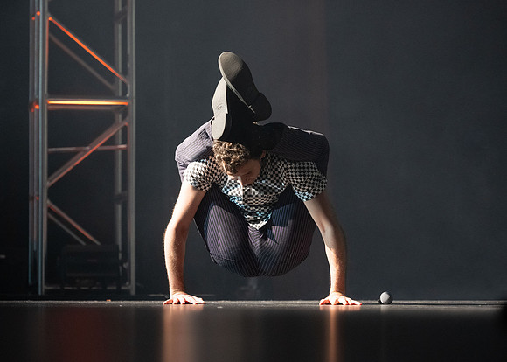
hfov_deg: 13.1
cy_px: 174
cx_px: 258
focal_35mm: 154
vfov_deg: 9.4
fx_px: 2210
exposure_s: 1/320
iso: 2000
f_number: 2.8
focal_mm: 135
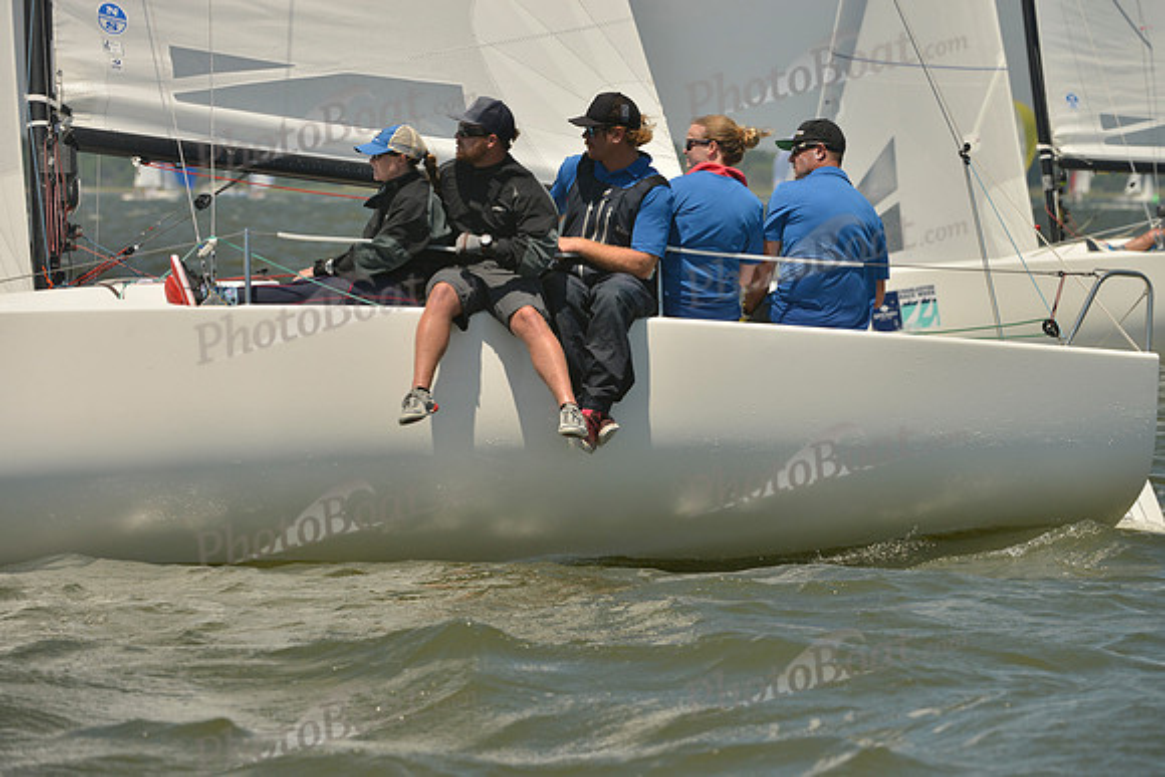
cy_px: 388
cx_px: 582
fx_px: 8092
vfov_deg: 5.5
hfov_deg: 8.2
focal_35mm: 250
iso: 280
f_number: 9
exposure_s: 1/1250
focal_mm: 250
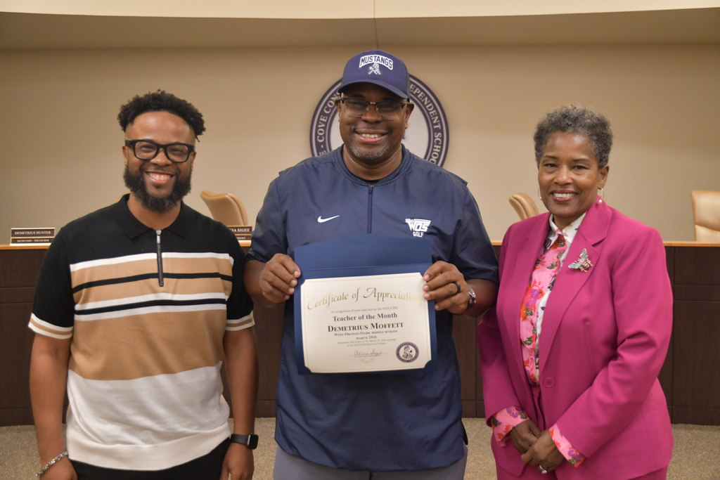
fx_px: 900
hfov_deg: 43.6
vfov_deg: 29.9
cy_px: 240
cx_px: 360
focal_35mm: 45
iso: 1000
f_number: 3.2
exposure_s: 1/200
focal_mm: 30
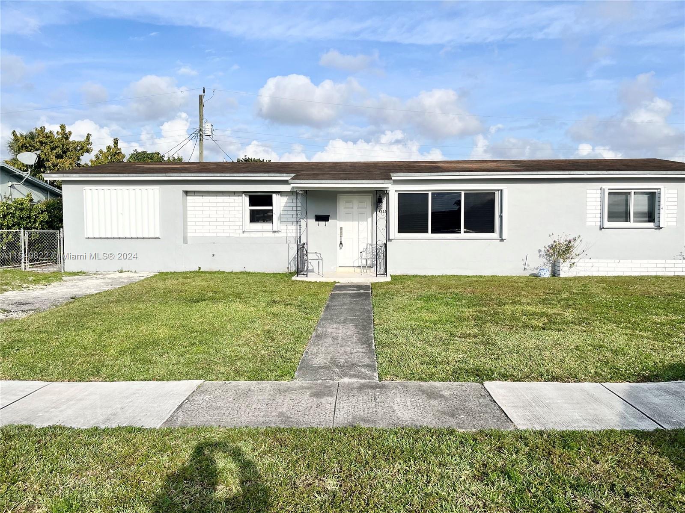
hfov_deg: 67.3
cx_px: 342
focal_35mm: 26
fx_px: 515
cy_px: 256
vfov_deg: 53.1
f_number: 1.6
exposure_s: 1/4651
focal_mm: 5.1
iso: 50
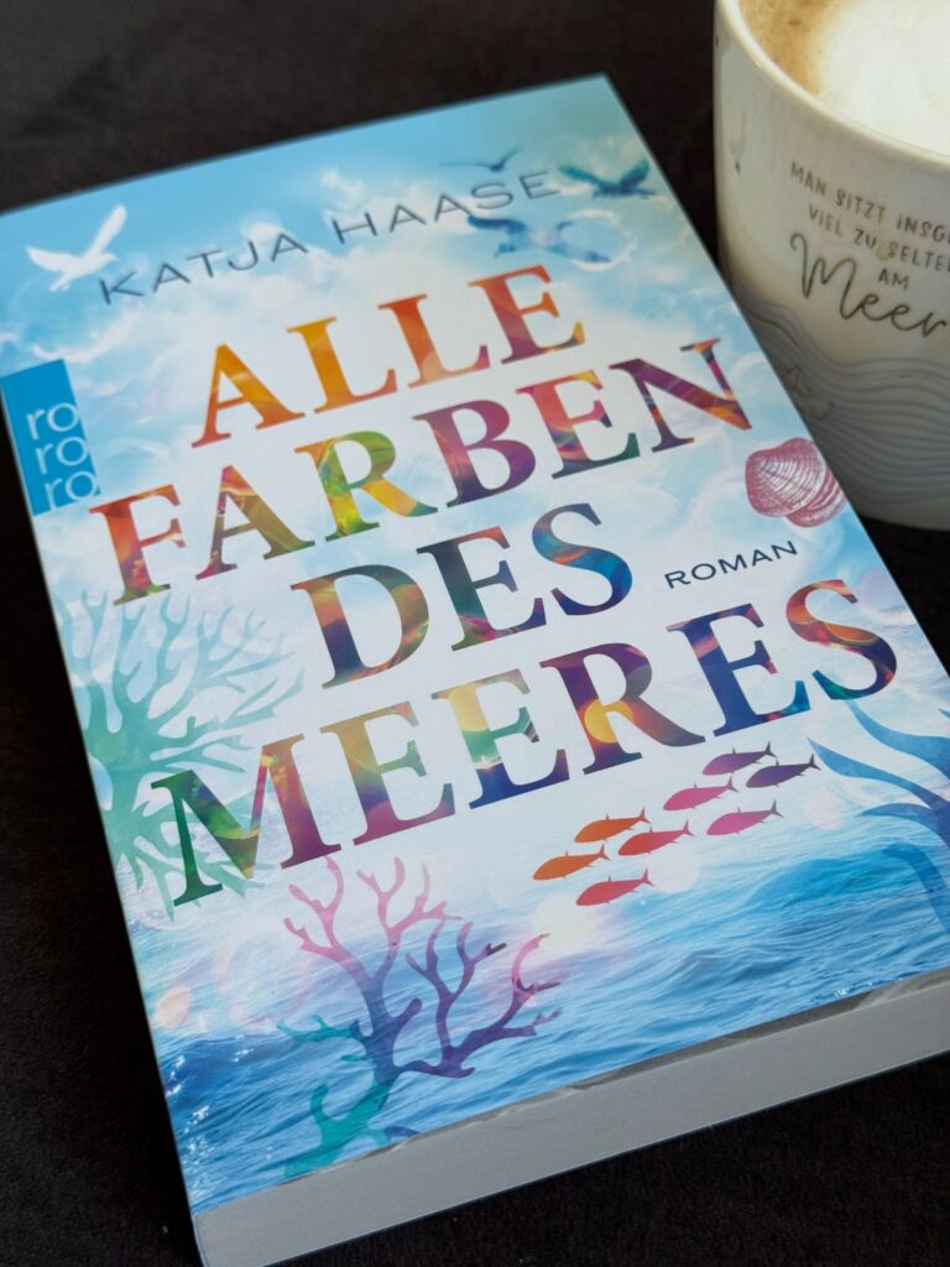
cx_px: 475
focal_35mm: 48
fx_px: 1756
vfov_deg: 39.7
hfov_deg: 30.3
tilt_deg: -51.8
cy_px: 634
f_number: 1.78
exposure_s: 1/75
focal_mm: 6.76
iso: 100
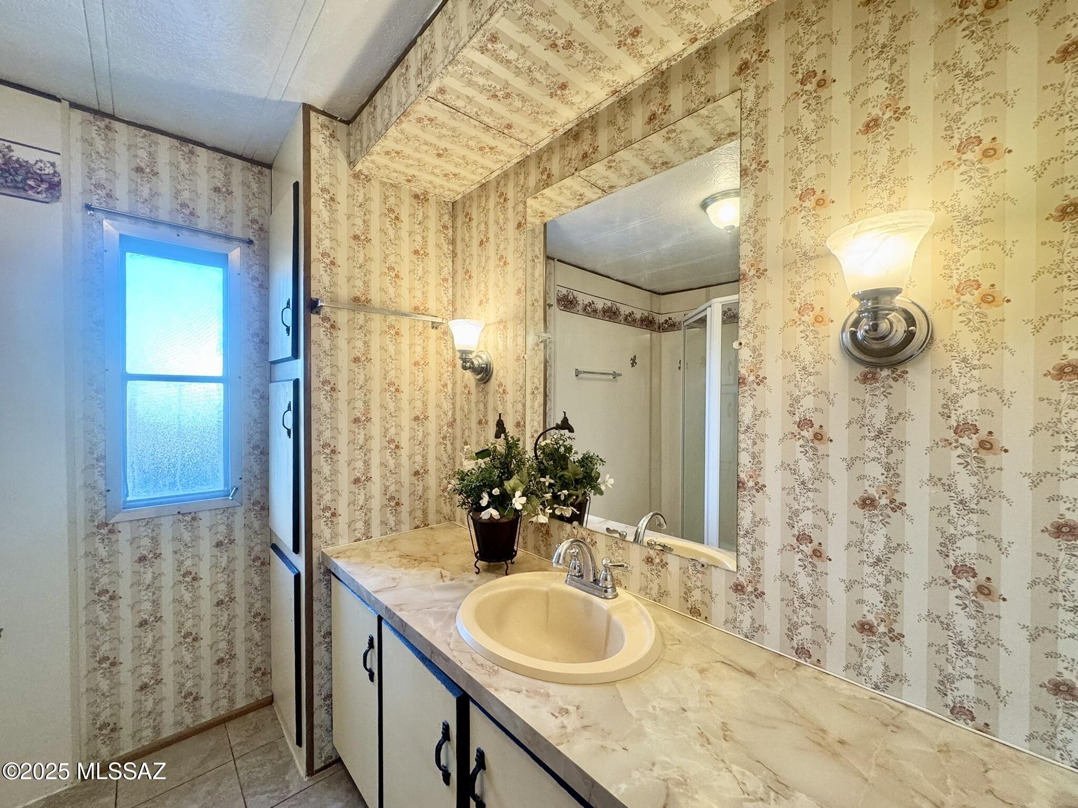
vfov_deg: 85.7
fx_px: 436
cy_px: 404
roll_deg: -0.6
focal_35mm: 14
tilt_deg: -0.9
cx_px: 539
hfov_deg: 102.1
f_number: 2.2
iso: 200
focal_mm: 2.22
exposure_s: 1/60
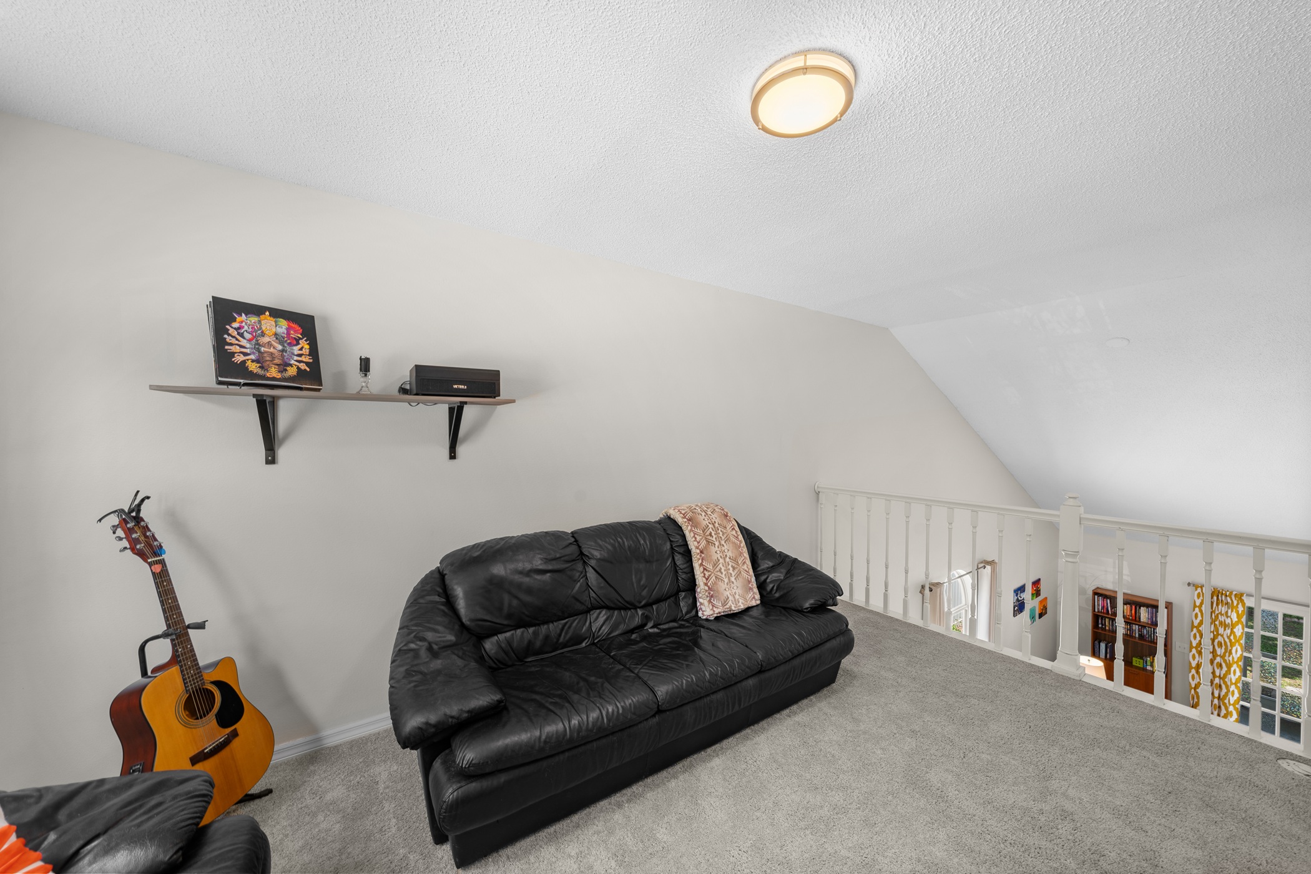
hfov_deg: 112.6
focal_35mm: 12
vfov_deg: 90.0
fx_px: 437
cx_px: 656
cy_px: 437
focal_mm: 12
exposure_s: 1.6
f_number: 9
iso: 100
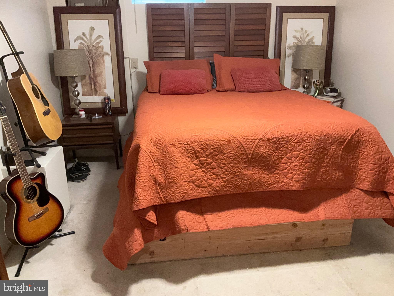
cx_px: 197
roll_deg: +1.4
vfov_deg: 49.7
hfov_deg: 63.4
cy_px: 148
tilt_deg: -19.3
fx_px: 319
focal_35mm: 28
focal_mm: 3
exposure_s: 1/30
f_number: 1.8
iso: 320
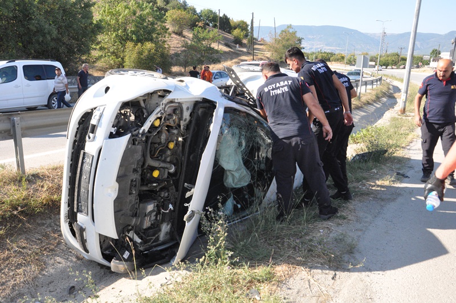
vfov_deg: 41.6
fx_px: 398
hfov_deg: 59.6
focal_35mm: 32
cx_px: 228
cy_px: 152
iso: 2000
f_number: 8
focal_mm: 21
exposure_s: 1/2000
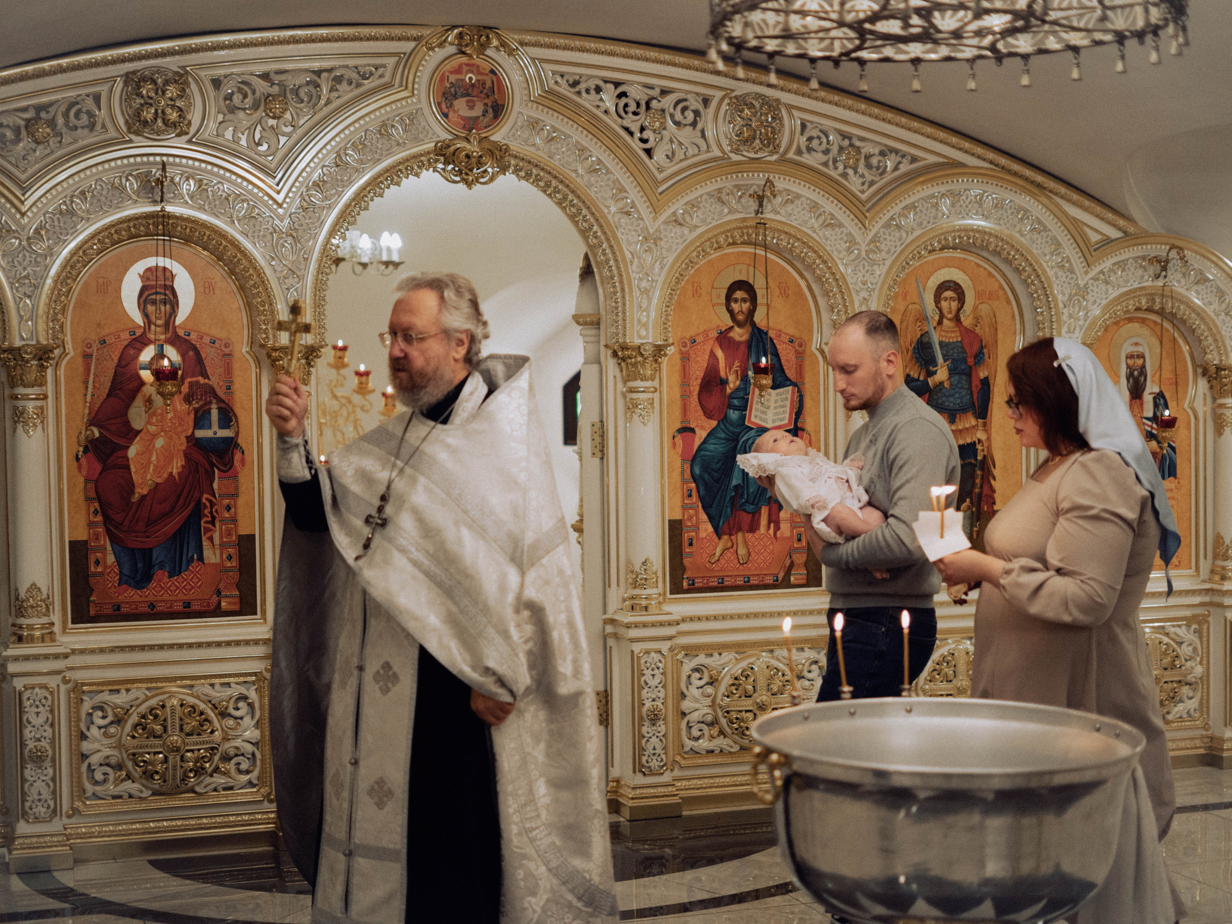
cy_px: 462
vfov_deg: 27.0
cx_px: 605
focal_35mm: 54
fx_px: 1925
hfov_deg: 35.5
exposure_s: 1/400
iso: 1600
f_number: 1.8
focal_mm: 50
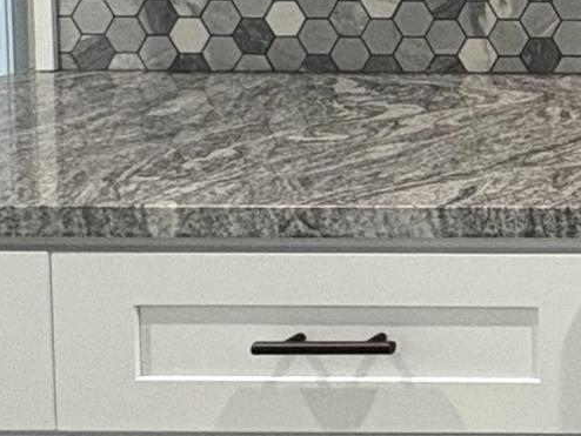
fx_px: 1461
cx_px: 1258
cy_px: -139
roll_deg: -0.7
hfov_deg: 15.9
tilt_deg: -2.4
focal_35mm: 87
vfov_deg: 16.1
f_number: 2.2
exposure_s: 1/60
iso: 250
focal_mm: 2.22
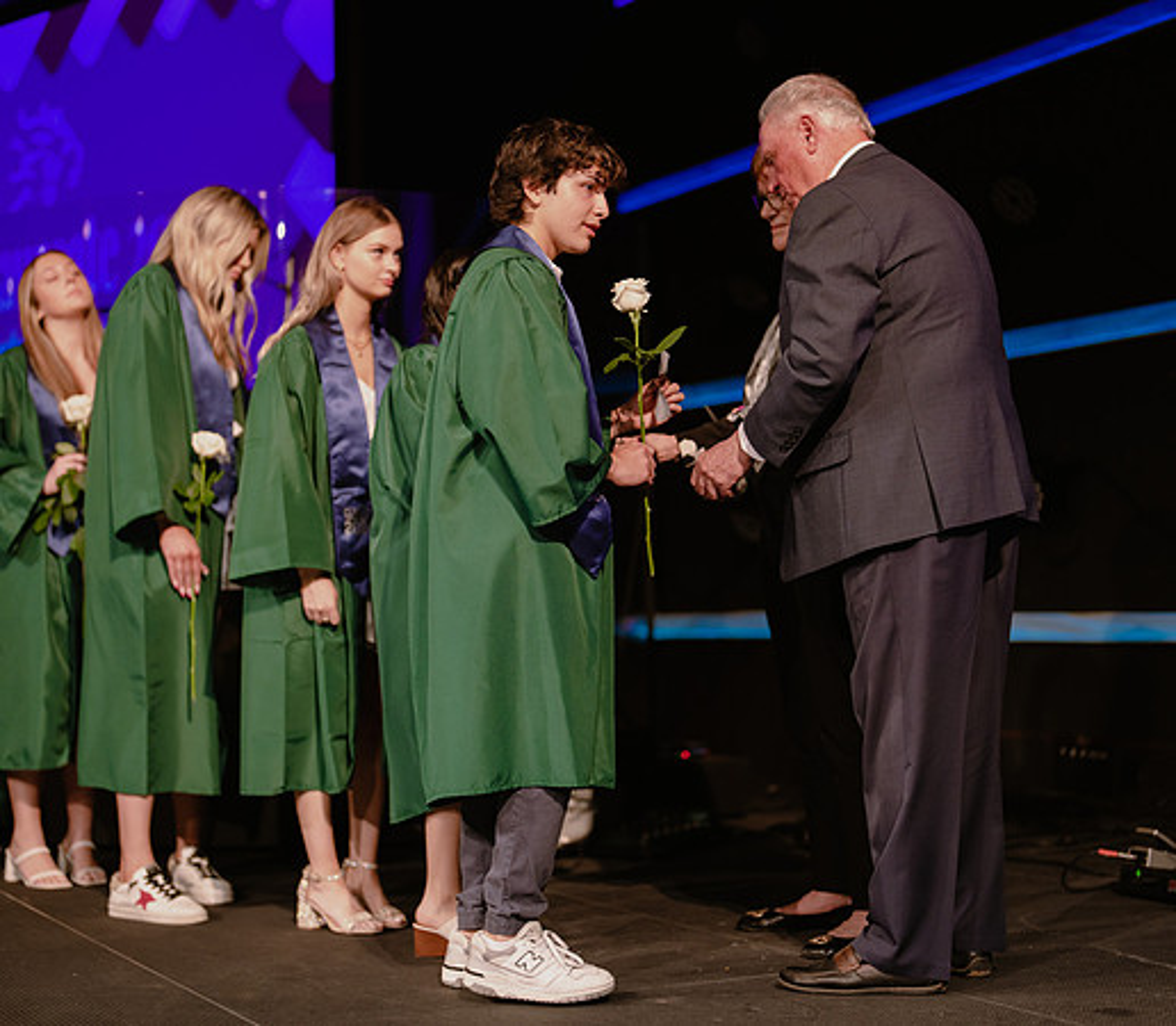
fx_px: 2148
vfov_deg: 26.9
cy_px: 513
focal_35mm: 60
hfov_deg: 30.6
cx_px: 588
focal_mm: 50
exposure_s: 1/320
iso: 640
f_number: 1.2
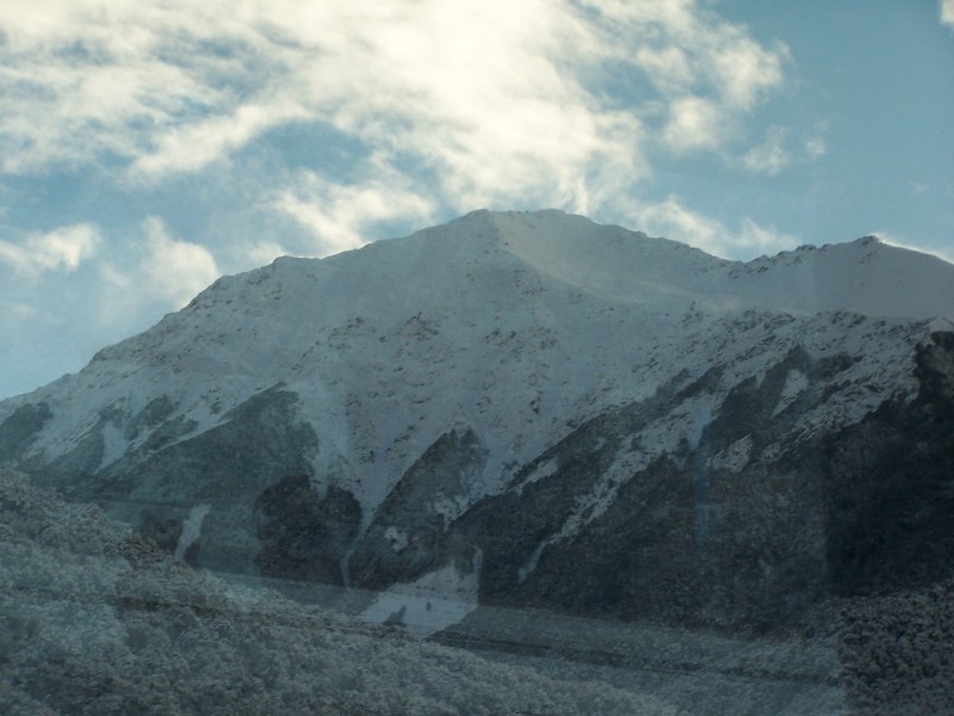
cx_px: 477
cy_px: 358
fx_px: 2894
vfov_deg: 14.1
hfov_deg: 18.7
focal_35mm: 105
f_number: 3.2
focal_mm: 17.5
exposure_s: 1/500
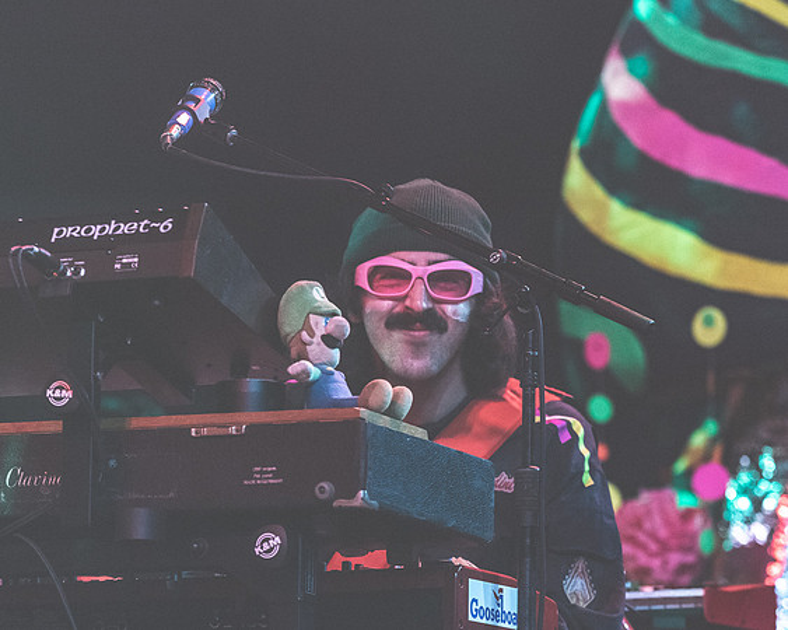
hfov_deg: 7.9
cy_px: 311
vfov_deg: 6.3
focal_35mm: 246
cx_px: 409
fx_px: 5725
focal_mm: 200
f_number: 5.6
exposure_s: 1/320
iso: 2500
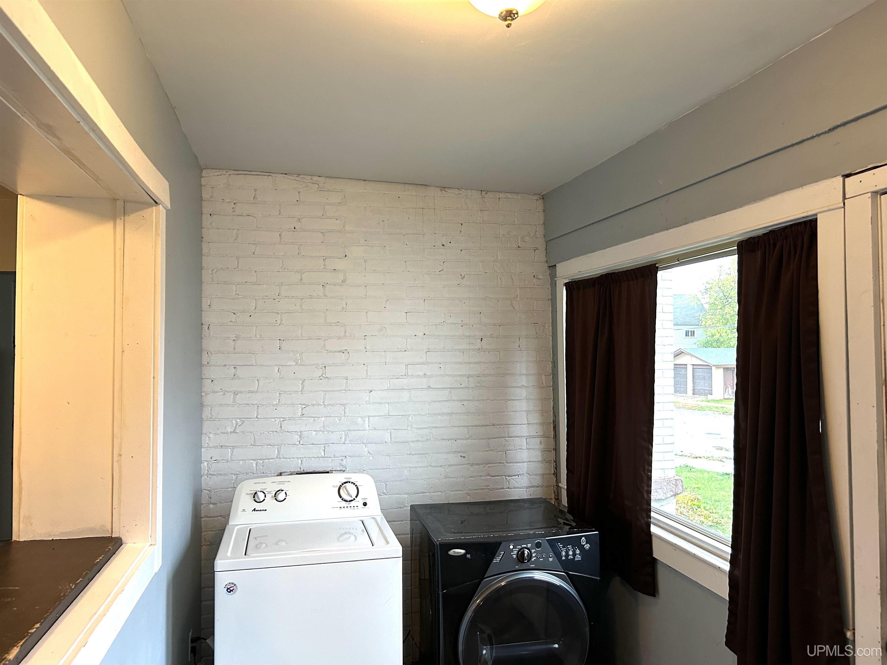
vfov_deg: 53.1
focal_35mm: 26
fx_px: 666
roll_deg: -0.1
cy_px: 332
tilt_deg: +2.6
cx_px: 444
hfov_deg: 67.3
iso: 200
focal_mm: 5.7
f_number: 1.5
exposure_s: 1/60
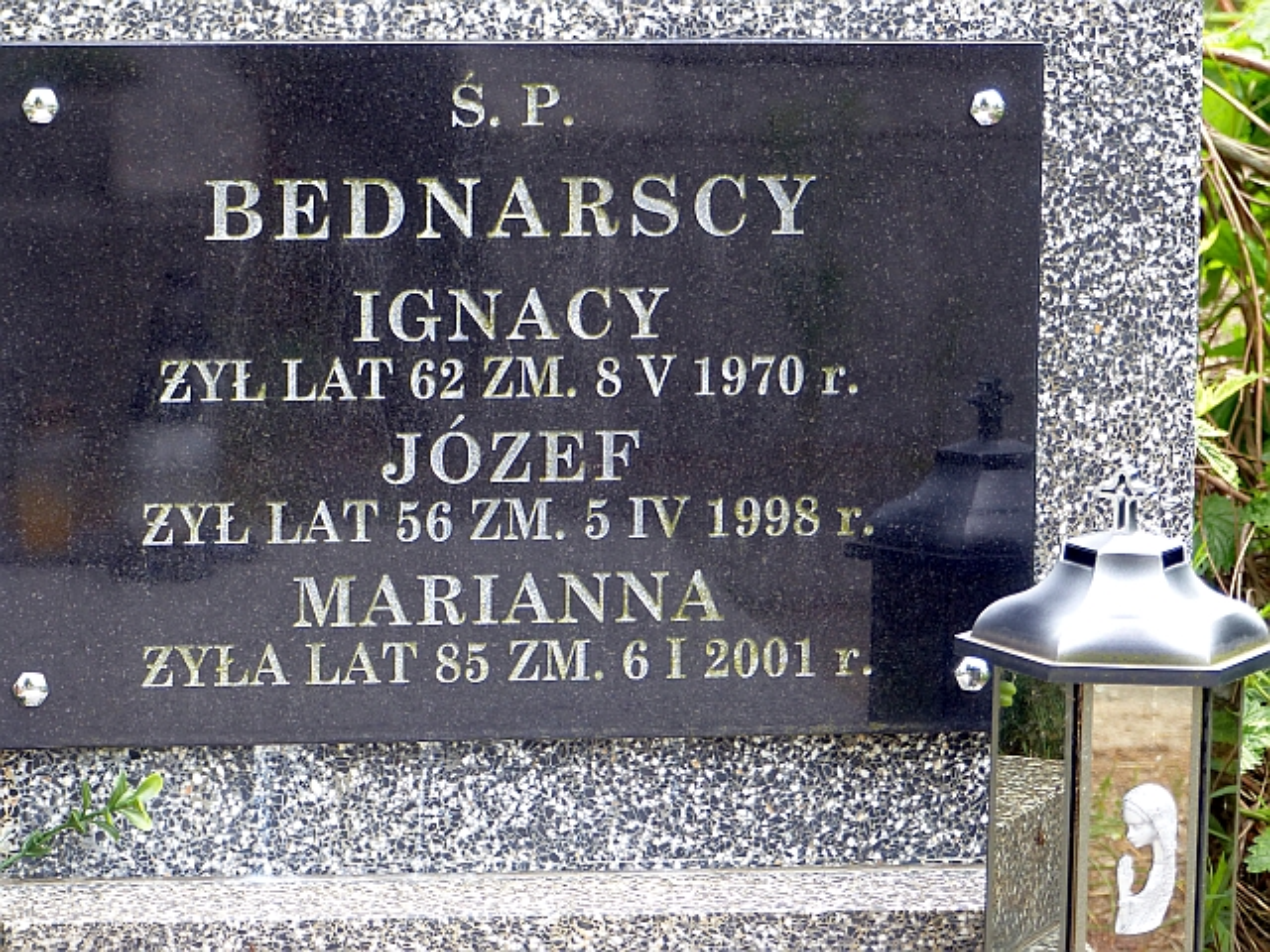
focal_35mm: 225
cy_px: 476
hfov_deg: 8.8
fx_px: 8255
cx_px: 635
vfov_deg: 6.6
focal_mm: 40.4
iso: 100
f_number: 2.8
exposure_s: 1/100
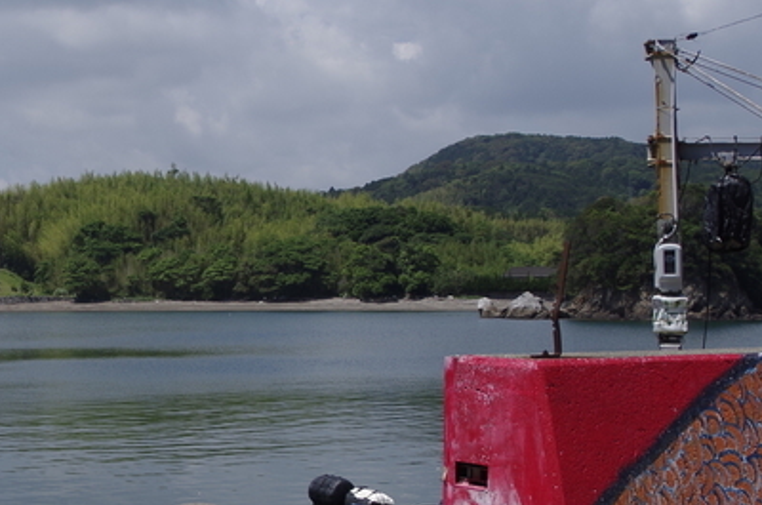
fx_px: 1584
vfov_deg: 18.1
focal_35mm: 75
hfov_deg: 25.7
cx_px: -4
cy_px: 310
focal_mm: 17
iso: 100
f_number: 9
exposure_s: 1/250
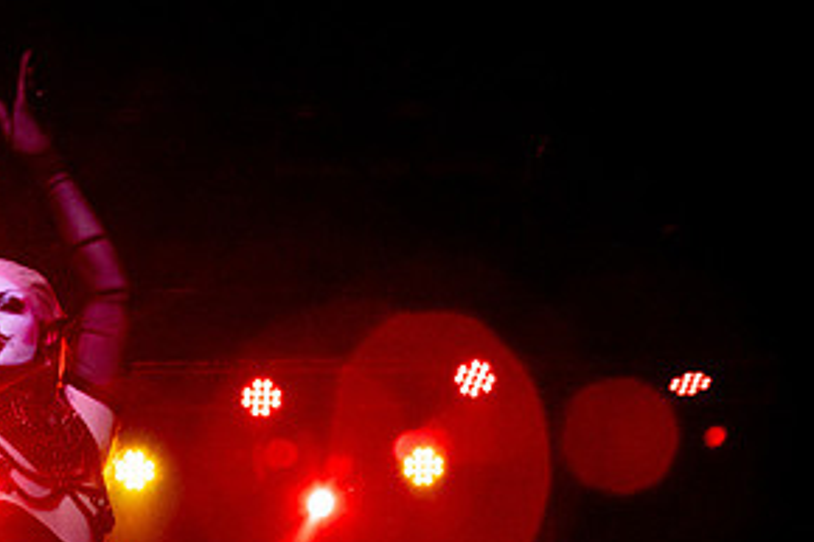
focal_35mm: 102
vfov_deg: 13.3
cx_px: 49
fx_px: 2305
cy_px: 482
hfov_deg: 19.6
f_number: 11
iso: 6400
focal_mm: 44
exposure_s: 1/80
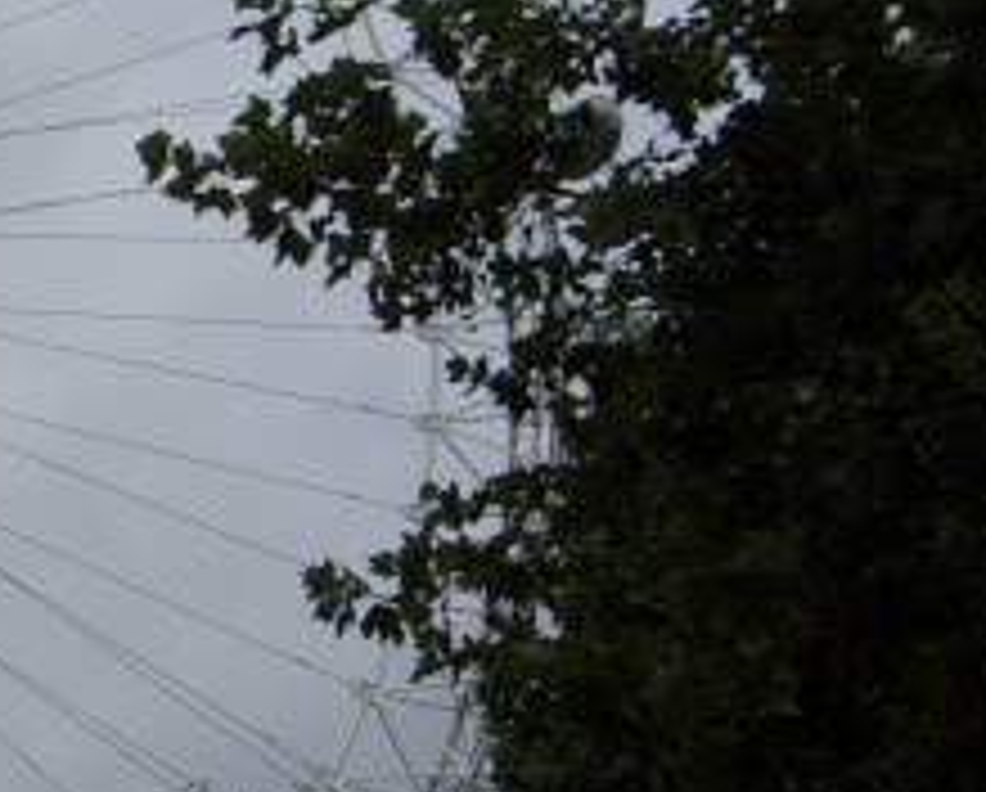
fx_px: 3245
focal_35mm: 111
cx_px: -351
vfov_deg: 13.9
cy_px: 171
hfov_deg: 16.2
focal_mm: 8
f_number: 4.8
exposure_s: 1/250
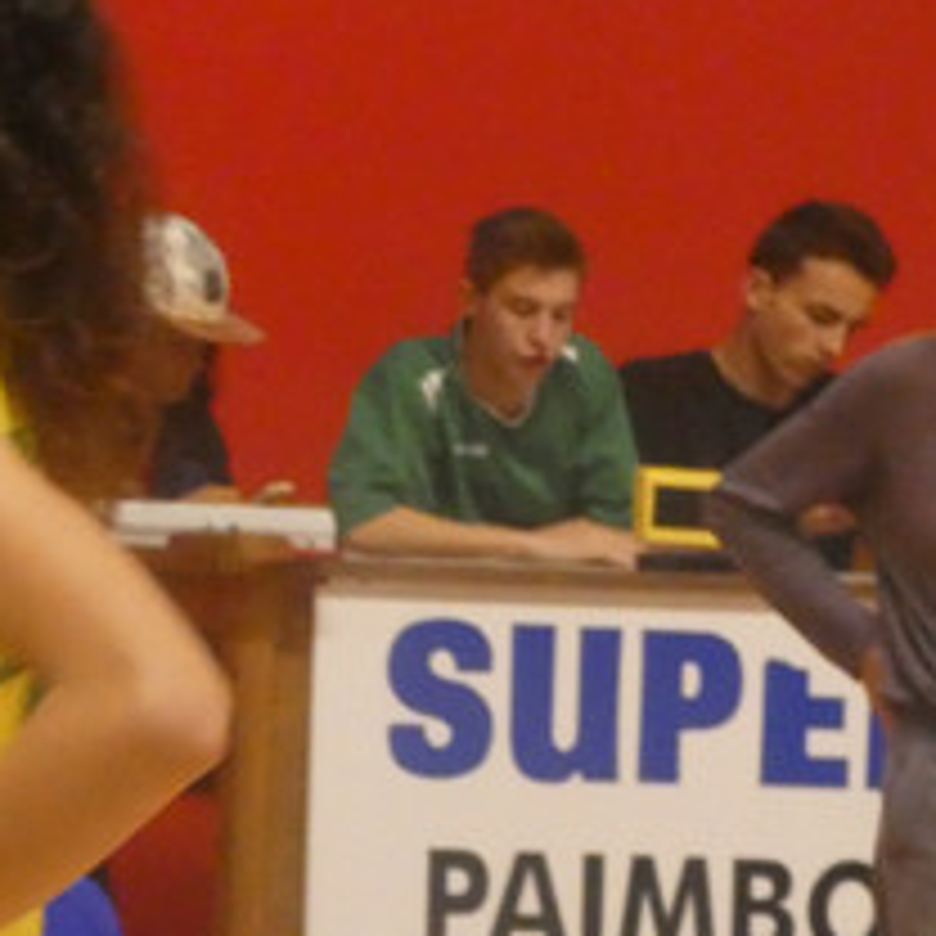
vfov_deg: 3.1
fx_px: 17040
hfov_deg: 3.1
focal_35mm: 557
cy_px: 464
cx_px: -45
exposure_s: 1/50
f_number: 5.5
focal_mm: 36.8
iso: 1600
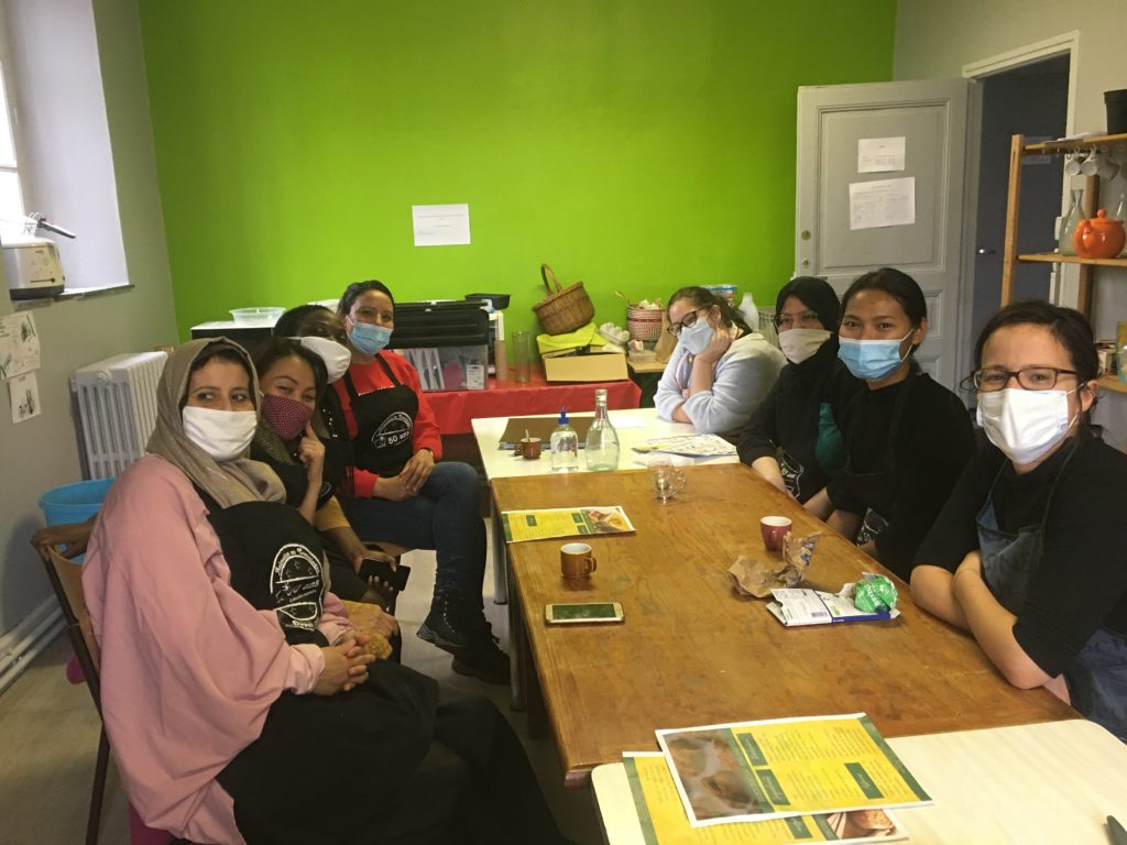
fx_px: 944
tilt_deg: -11.1
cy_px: 422
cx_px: 564
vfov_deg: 48.2
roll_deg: +2.9
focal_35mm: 29
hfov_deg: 61.7
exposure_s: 1/17
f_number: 2.2
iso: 100
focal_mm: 4.15
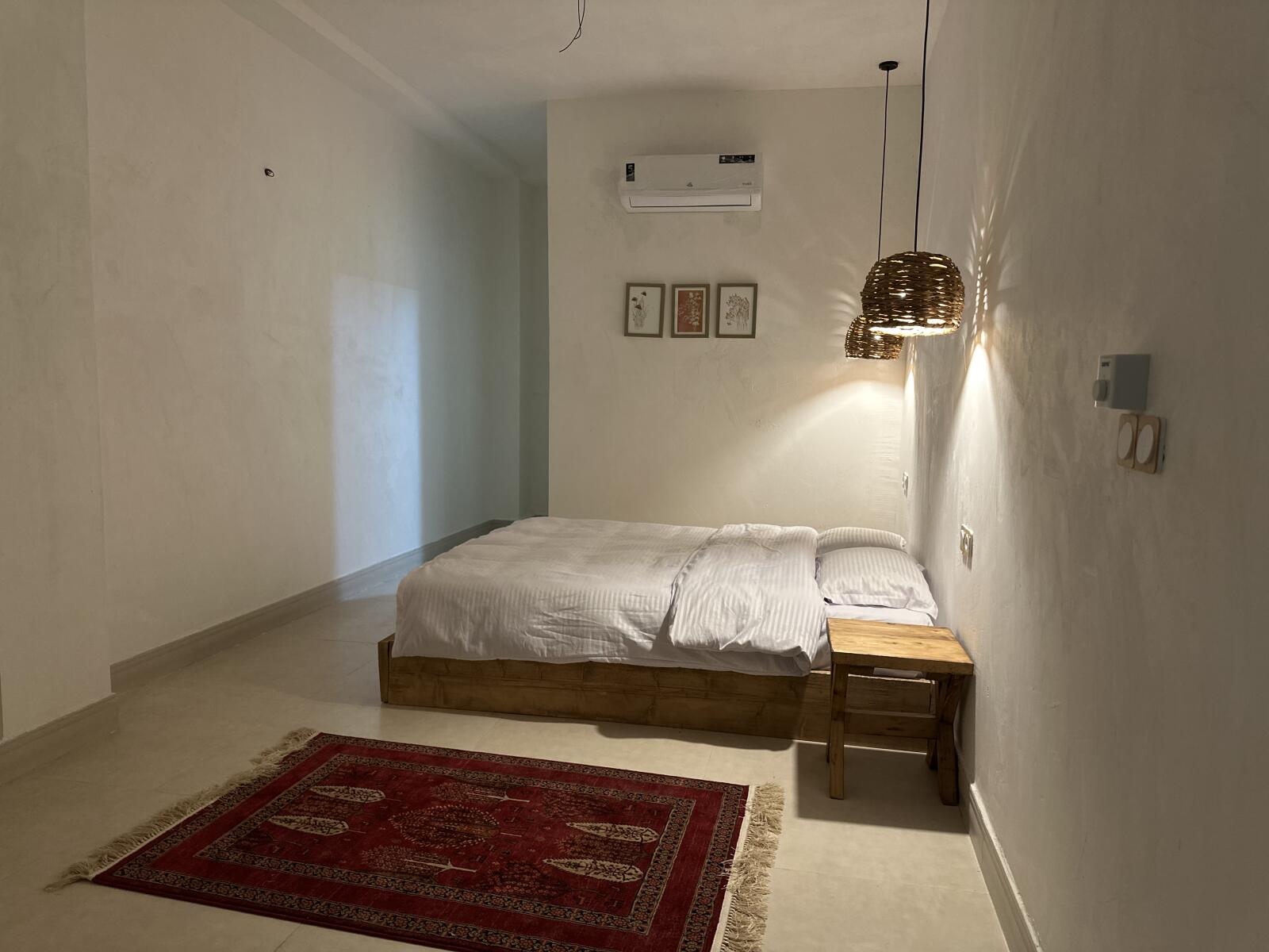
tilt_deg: -6.8
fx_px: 880
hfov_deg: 71.6
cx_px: 634
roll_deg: -0.2
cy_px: 476
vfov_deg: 56.8
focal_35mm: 24
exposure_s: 1/50
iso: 200
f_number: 1.78
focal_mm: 6.86
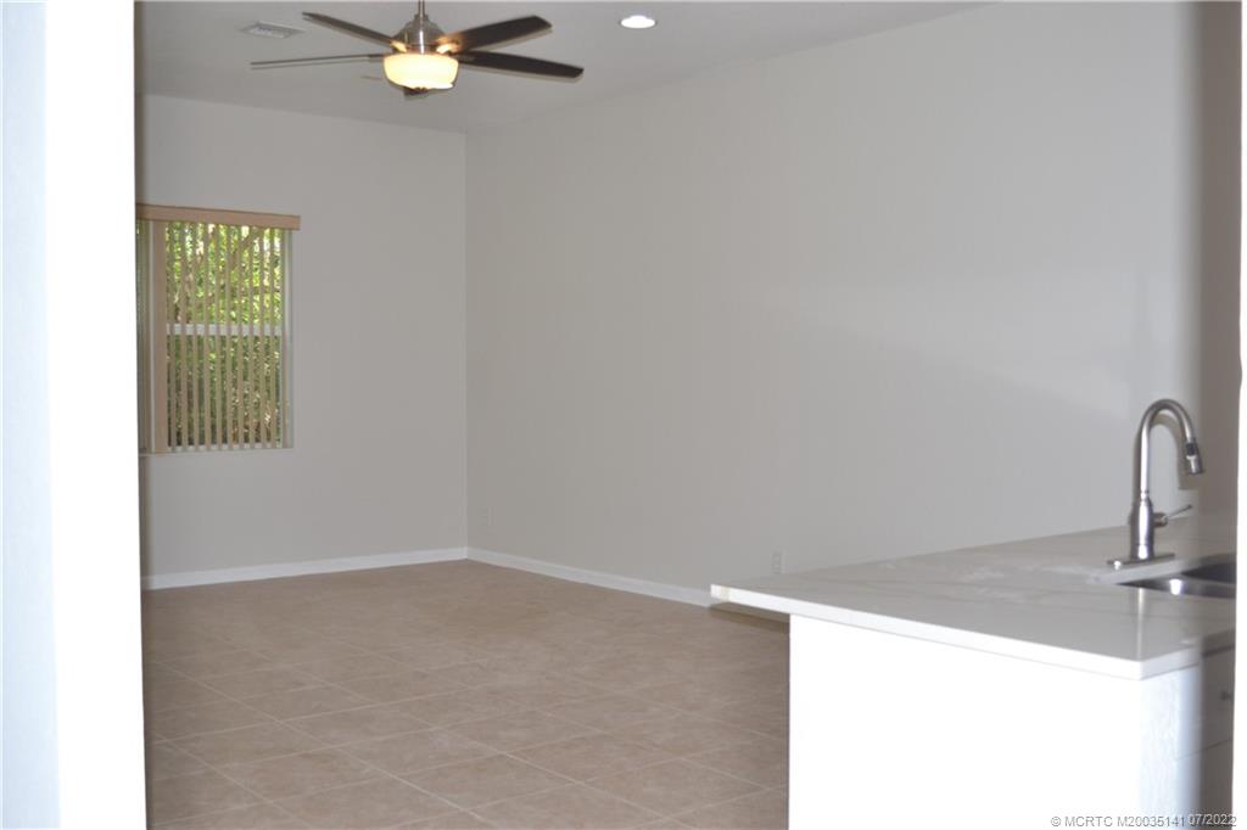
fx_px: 1247
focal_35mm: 36
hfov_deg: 53.1
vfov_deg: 36.8
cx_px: 624
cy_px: 415
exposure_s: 1/200
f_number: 4.5
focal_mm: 24
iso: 400
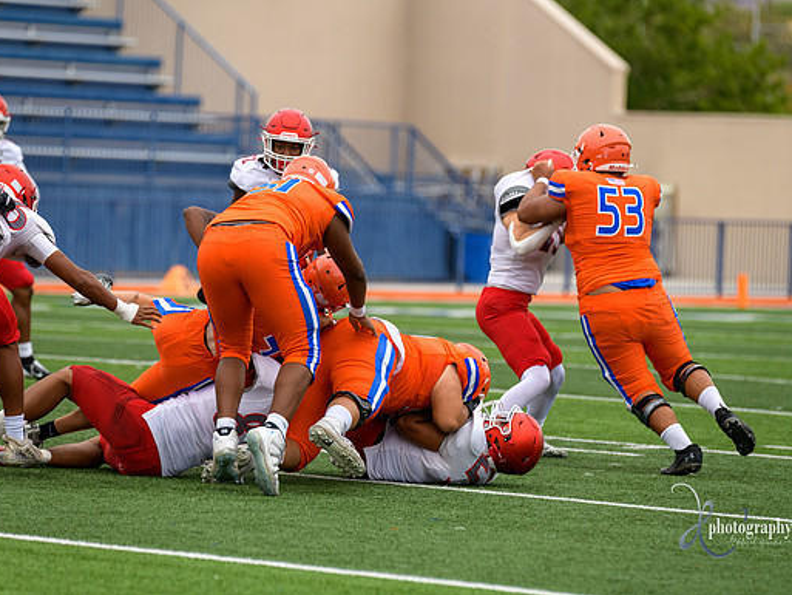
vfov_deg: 5.7
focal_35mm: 261
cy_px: 298
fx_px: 5973
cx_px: 389
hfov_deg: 7.6
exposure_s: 1/1000
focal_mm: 240
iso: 360
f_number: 3.5
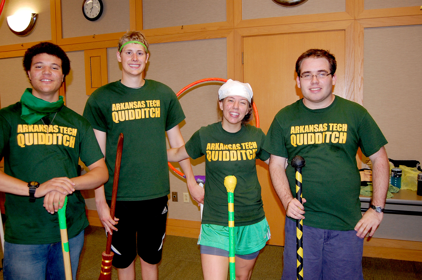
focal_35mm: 30
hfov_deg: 62.0
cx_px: 211
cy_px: 140
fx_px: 351
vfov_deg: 43.5
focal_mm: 20
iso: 400
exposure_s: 1/60
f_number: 3.8
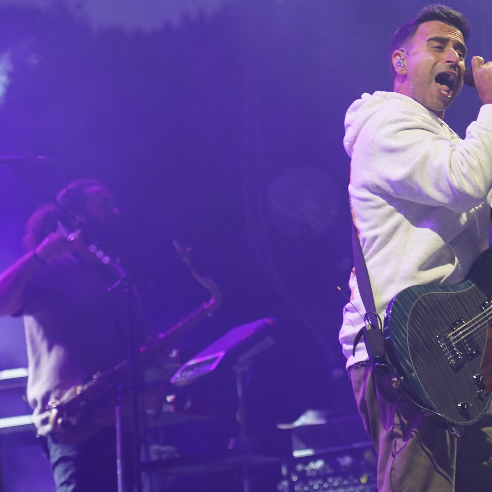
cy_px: 164
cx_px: 403
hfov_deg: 7.6
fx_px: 3715
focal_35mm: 231
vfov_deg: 7.6
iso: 640
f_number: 4
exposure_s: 1/160
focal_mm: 105
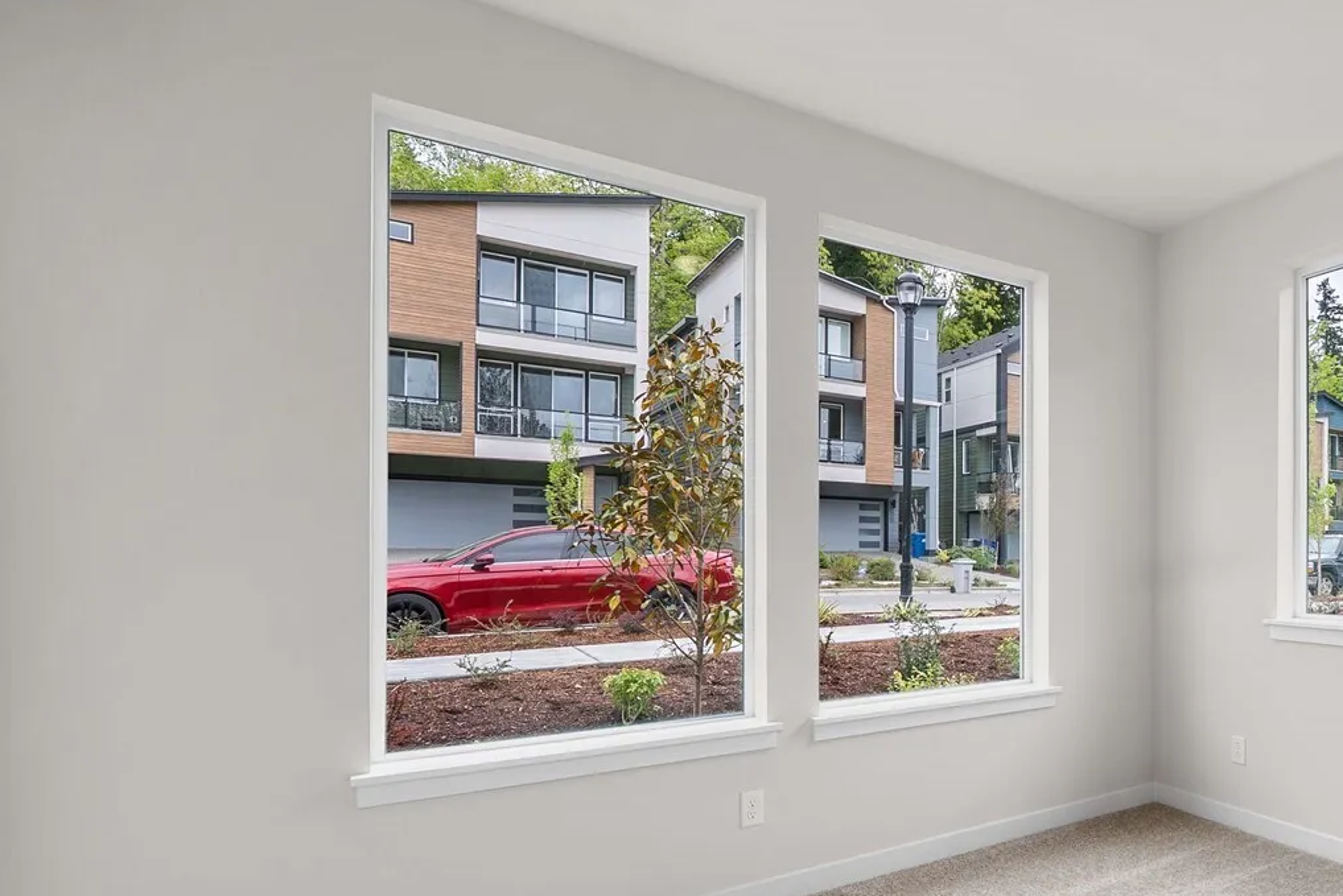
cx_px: 1052
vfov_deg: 60.6
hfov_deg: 76.0
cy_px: 591
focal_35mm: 20
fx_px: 746
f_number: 7.1
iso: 500
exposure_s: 1/30
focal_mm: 12
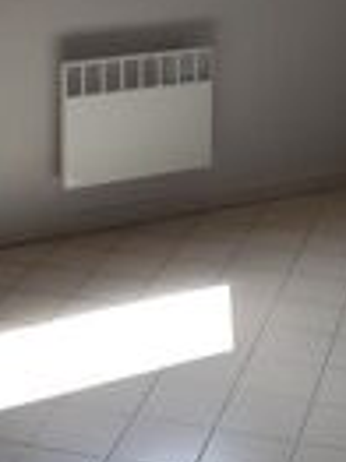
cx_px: 138
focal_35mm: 85
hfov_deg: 17.3
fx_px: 1135
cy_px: -5
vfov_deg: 22.1
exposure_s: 1/400
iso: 50
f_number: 1.7
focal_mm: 4.2
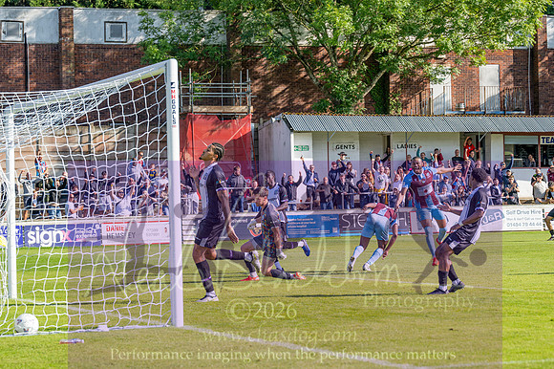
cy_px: 184
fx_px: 1707
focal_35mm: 111
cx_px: 277
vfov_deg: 12.3
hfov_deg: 18.4
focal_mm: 74
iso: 400
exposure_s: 1/2500
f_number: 4
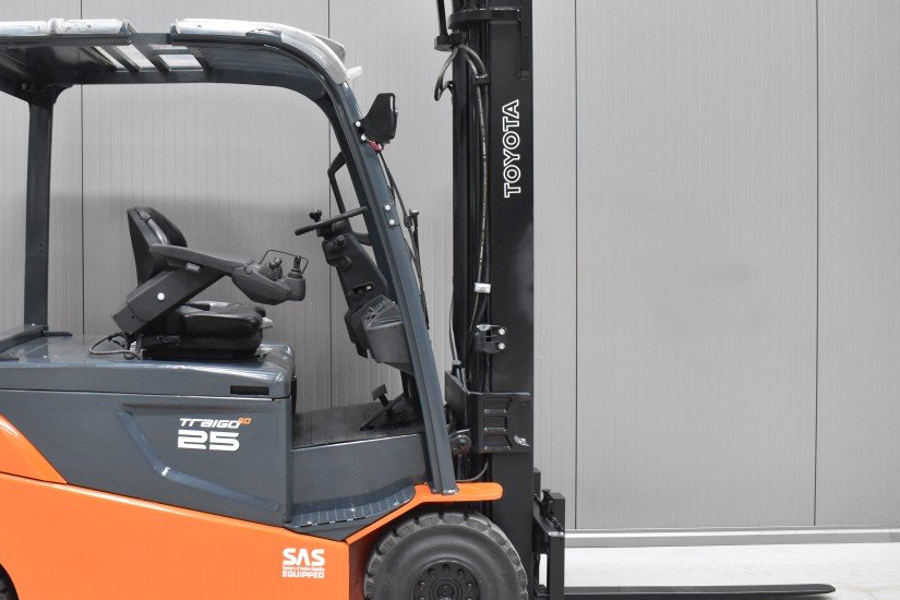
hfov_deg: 40.3
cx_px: 264
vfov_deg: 28.1
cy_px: 265
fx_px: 1200
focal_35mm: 48
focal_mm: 22
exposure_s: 1/25
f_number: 5
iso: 1600
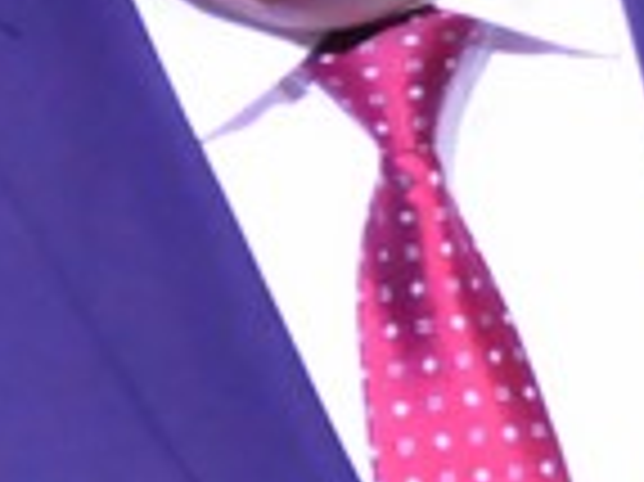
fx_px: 40000
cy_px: -162
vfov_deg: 0.7
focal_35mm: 2152
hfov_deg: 0.9
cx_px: 793
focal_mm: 185
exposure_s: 1/25
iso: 3200
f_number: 6
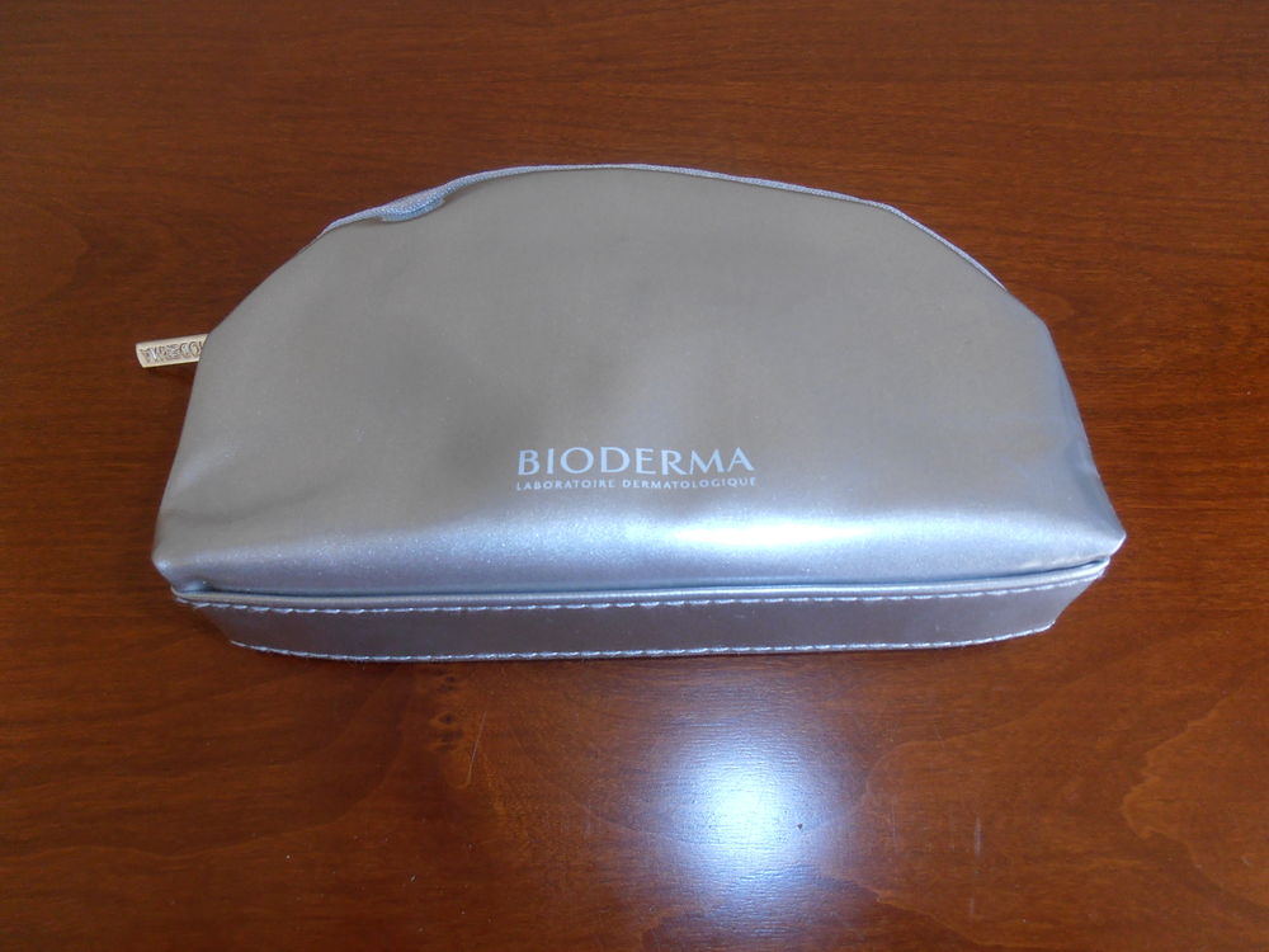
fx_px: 880
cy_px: 476
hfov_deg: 71.6
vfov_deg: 56.8
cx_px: 634
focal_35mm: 24
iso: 125
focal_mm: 4.2
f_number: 3
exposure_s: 1/30
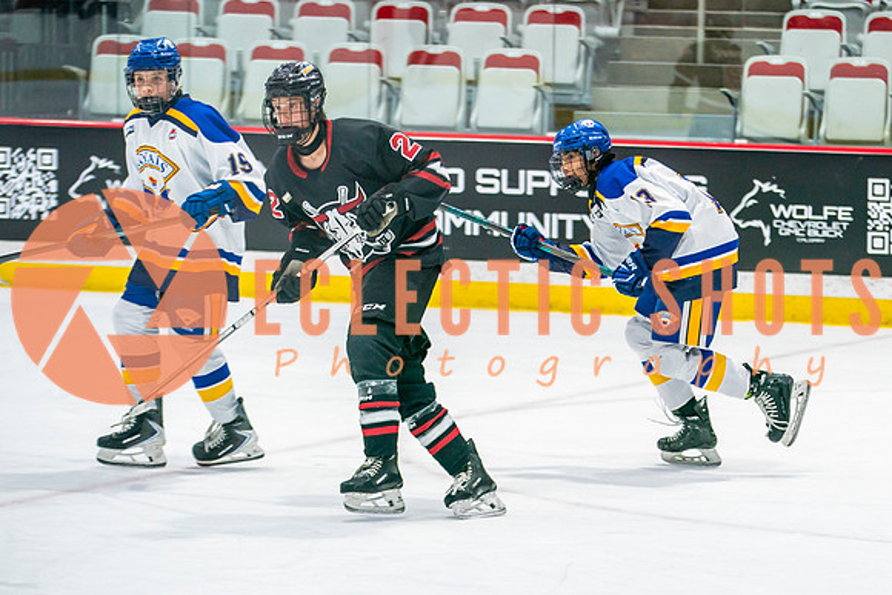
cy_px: 326
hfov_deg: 10.0
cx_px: 684
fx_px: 5062
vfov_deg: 6.7
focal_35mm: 204
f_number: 3.2
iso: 500
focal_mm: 123
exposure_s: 1/640
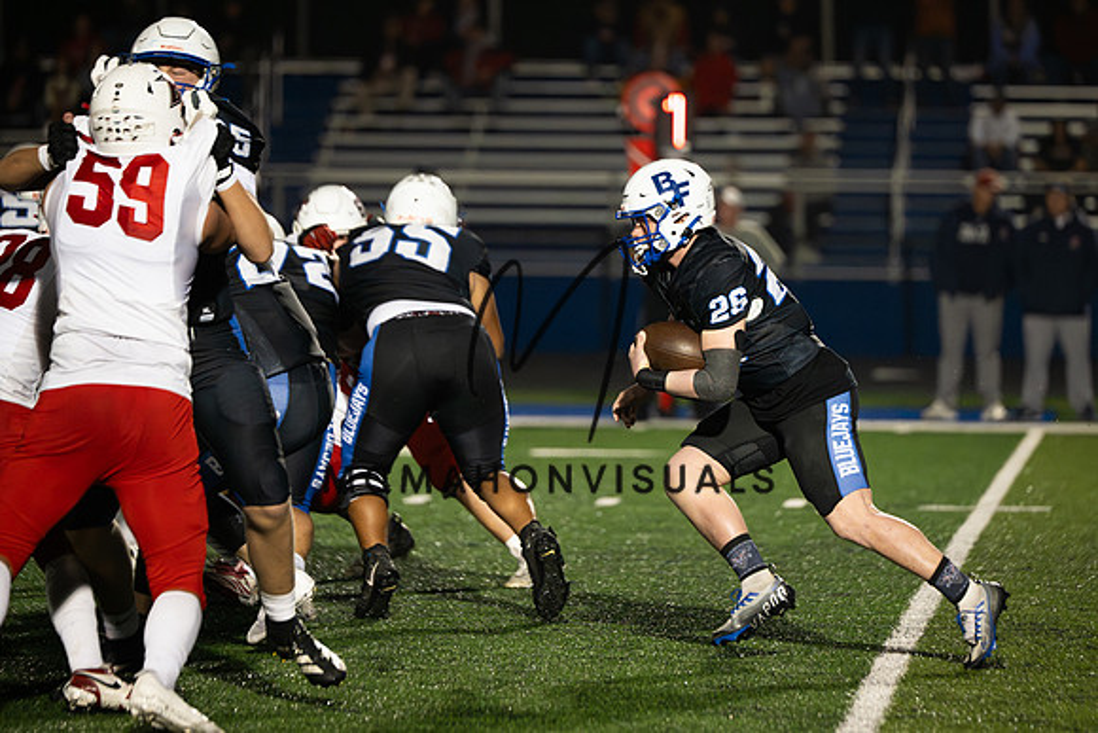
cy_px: 386
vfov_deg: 5.8
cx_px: 653
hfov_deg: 8.6
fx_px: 7259
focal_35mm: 238
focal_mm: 200
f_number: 3.2
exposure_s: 1/1600
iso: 2000
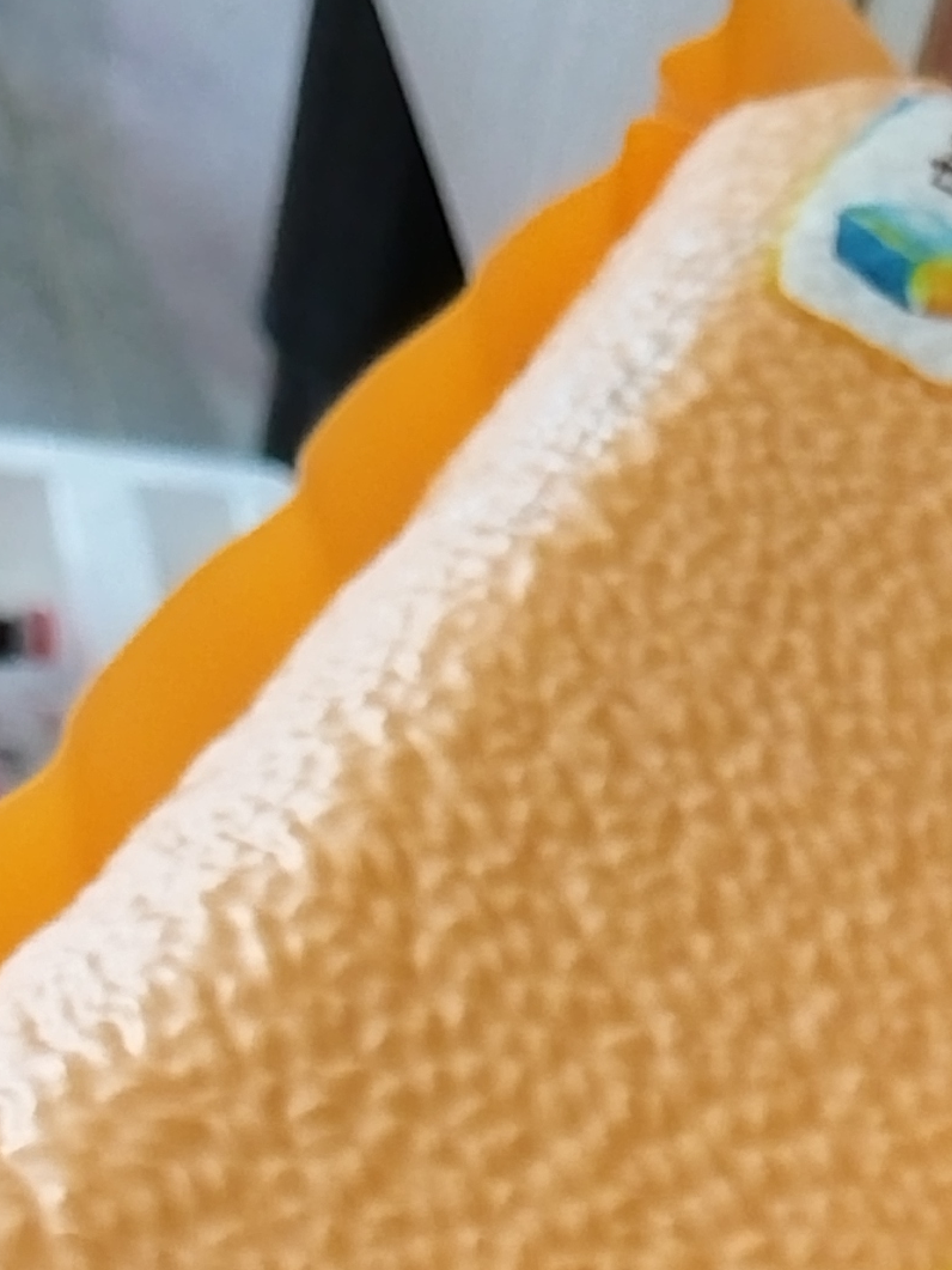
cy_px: 2120
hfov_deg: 14.7
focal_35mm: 98
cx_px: 1109
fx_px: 3593
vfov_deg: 17.2
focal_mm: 4.95
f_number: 1.9
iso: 2727
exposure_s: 1/100
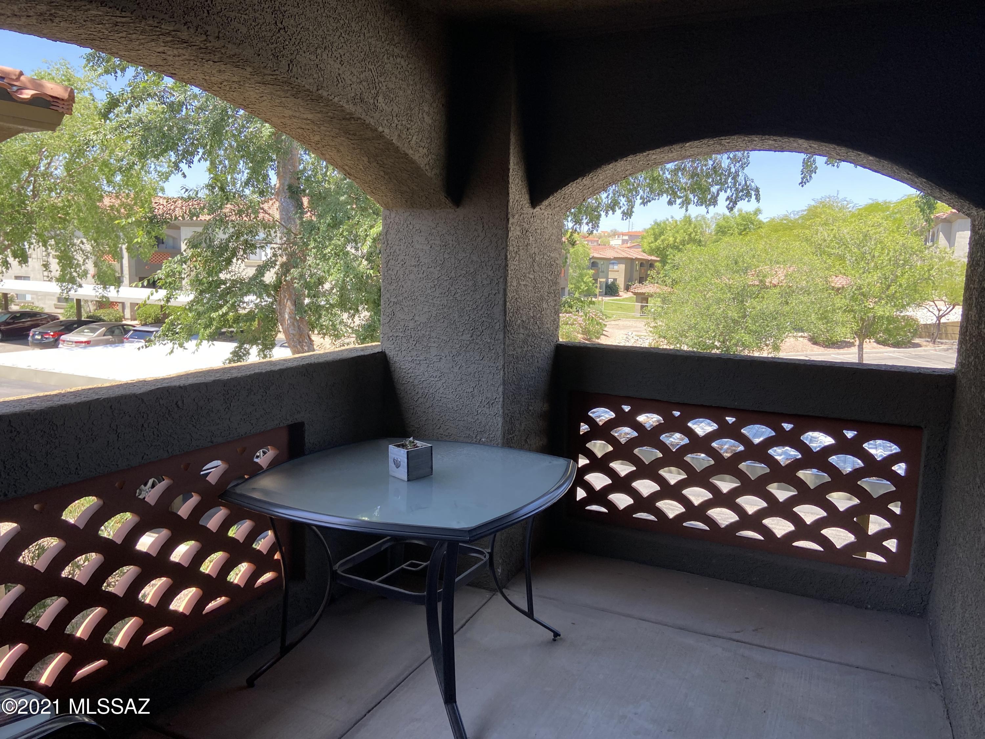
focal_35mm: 26
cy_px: 370
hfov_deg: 67.3
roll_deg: -2.1
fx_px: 740
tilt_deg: -7.9
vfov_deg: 53.1
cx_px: 492
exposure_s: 1/315
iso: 32
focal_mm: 4.25
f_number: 1.8
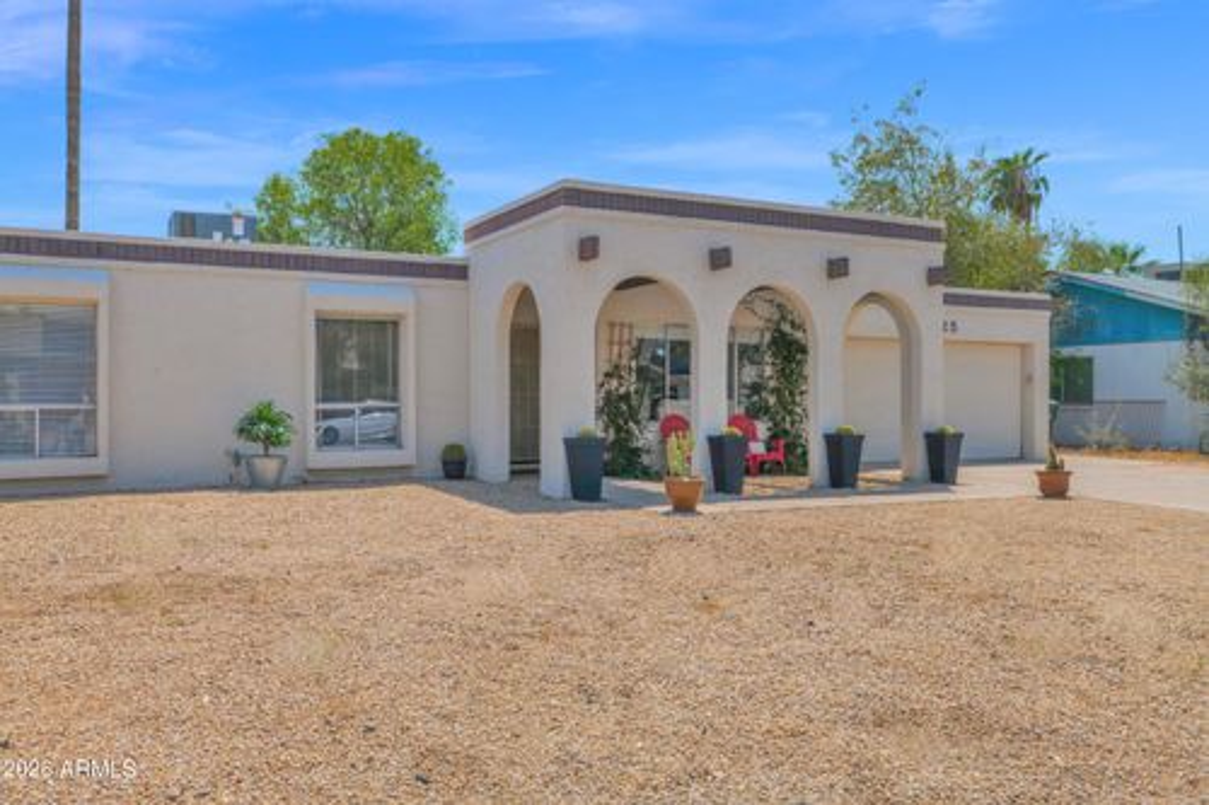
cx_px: 604
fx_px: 1007
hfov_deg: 61.9
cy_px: 402
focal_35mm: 30
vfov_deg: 43.6
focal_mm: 30
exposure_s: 1/200
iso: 500
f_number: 22
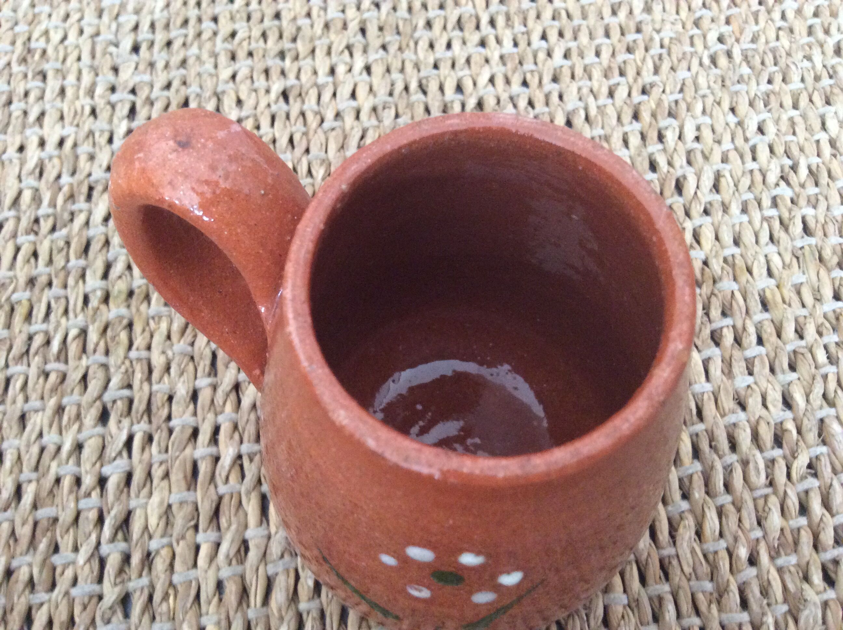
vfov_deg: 44.1
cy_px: 315
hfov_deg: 56.9
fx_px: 778
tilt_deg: -63.0
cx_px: 422
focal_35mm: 32
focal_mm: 3.3
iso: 320
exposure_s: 1/25
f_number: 2.4
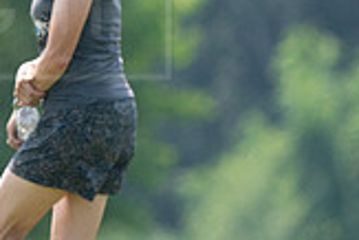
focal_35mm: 2135
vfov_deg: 0.6
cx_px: -192
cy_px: 45
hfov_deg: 1.0
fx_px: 21309
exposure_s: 1/4000
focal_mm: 600
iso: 2500
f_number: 6.3
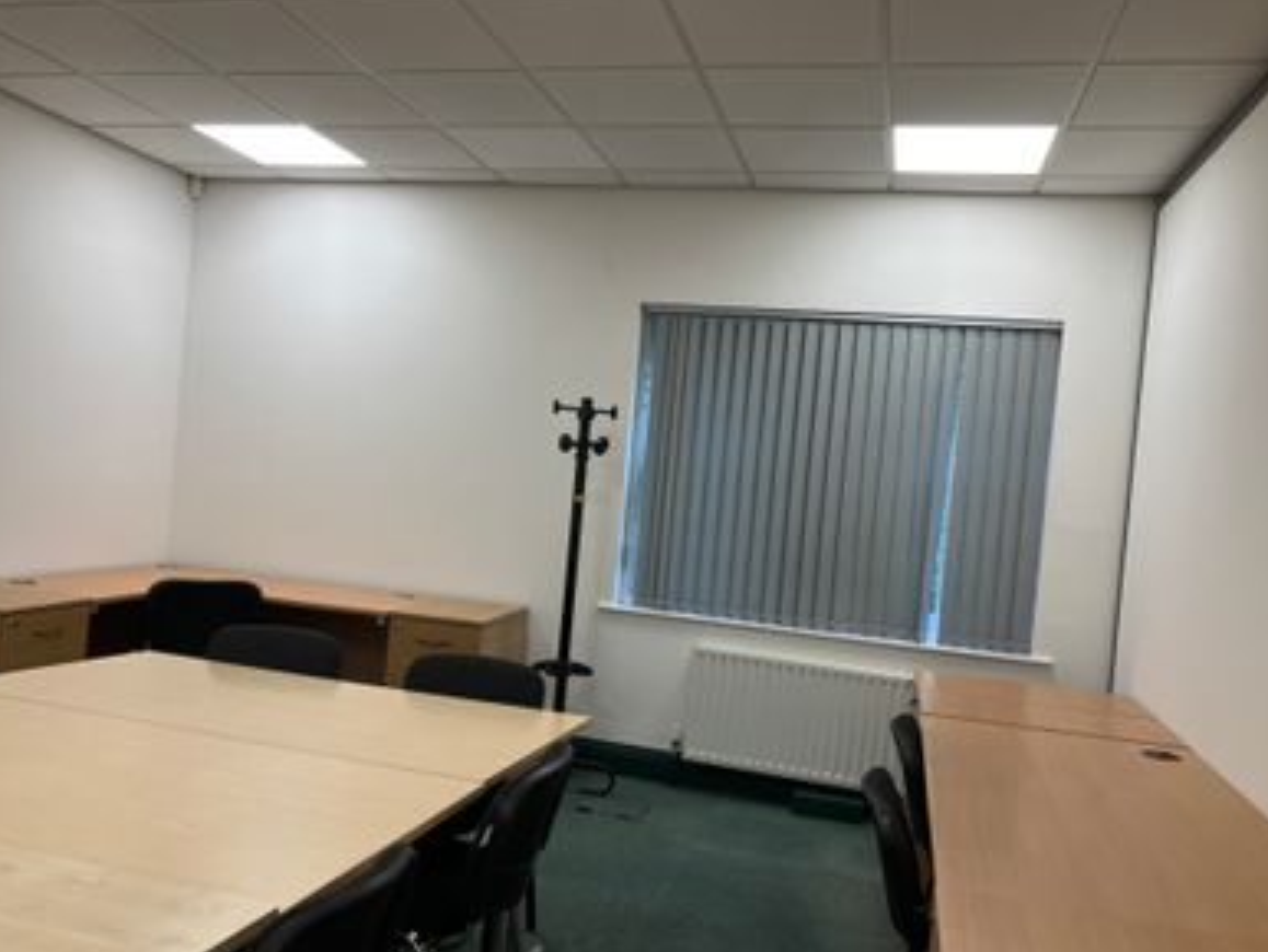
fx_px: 1063
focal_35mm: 29
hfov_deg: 61.6
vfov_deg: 48.3
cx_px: 624
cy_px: 476
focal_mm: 3.99
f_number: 1.8
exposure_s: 1/100
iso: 50
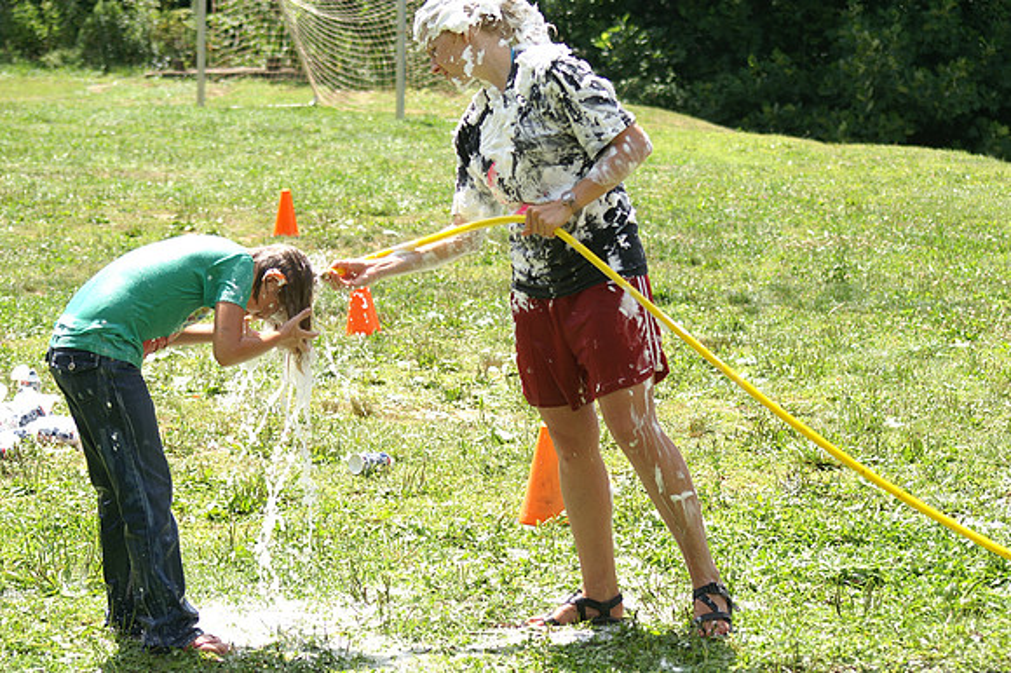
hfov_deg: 19.5
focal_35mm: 105
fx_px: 2947
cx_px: 506
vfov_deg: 13.0
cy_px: 336
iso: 100
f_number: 5.6
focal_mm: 70
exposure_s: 1/320
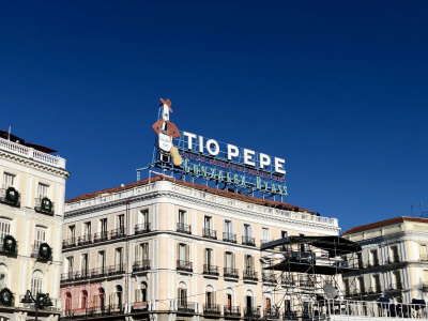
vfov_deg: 25.7
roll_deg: +1.0
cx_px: 214
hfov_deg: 33.8
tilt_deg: +17.7
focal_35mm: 57
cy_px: 160
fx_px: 705
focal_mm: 6.6
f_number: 2.8
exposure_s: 1/1548
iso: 20
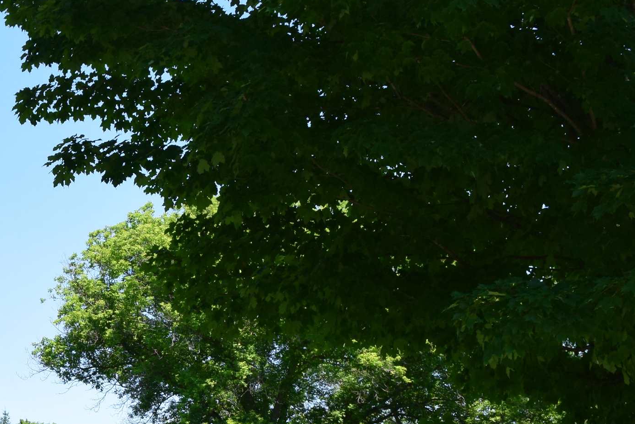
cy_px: 394
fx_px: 1411
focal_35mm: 80
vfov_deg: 16.8
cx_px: -67
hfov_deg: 23.7
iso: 400
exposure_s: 1/320
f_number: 10
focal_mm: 24
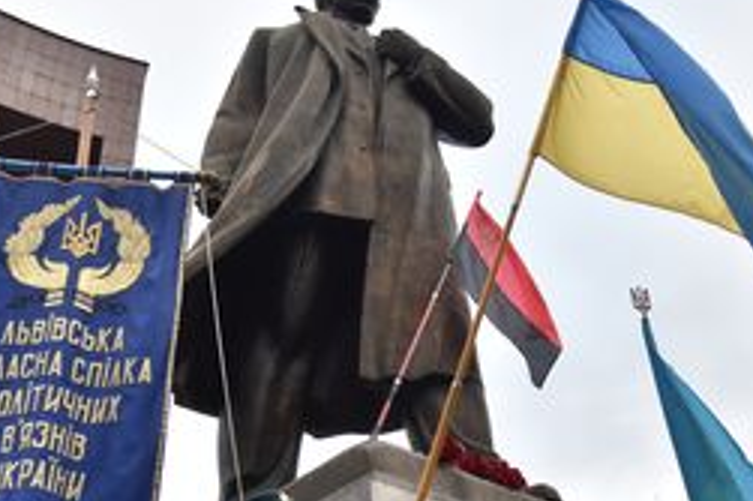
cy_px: 357
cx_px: 393
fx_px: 899
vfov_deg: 30.8
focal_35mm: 43
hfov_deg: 45.4
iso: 1000
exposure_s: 1/800
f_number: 4.5
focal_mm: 24
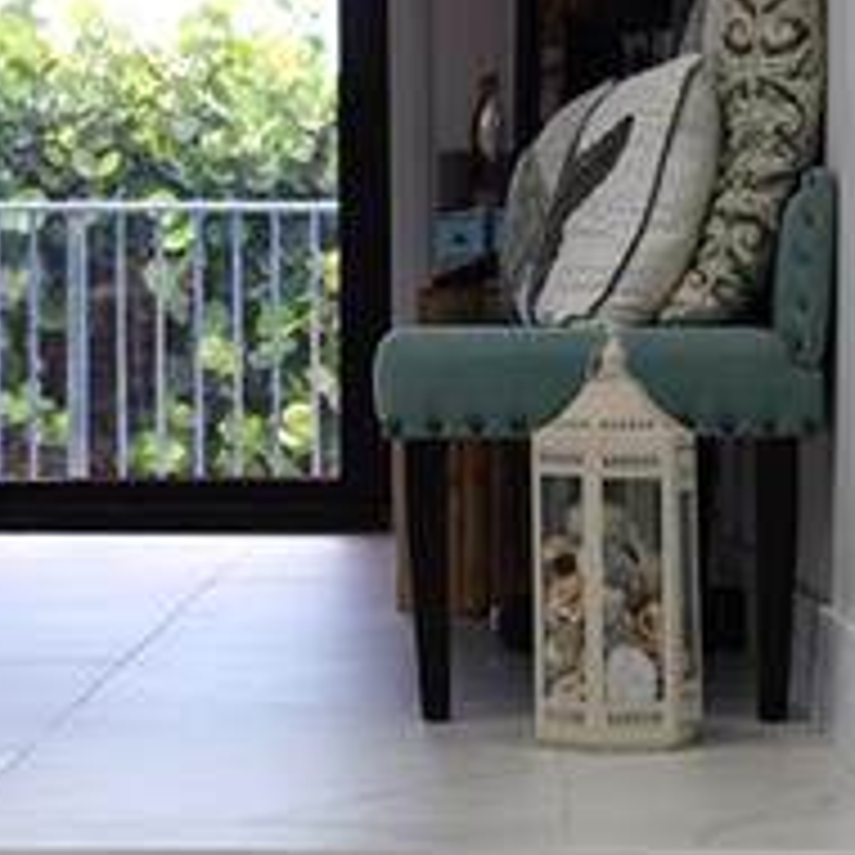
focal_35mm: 129
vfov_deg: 13.5
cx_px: 396
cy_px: 522
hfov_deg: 13.5
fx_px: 3605
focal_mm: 9.4
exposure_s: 1/60
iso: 125
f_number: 2.8
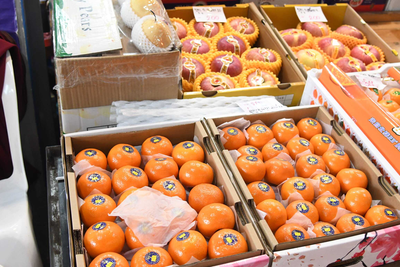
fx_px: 444
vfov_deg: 33.4
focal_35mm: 40
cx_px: 216
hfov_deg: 48.4
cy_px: 127
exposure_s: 1/500
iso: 4000
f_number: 4
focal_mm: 24
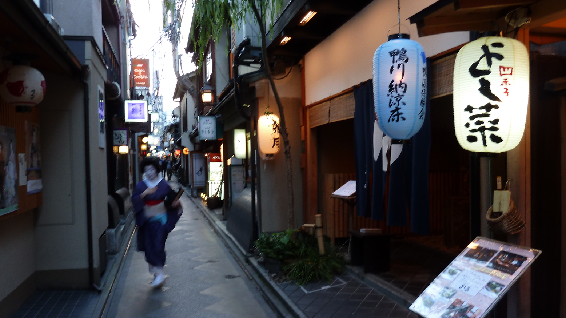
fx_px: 420
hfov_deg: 67.9
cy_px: 174
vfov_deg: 41.4
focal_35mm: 28
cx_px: 278
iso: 80
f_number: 3.3
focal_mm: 4.1
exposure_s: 1/13
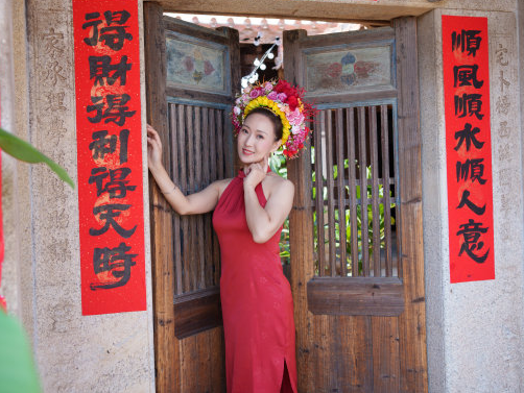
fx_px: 621
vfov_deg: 35.1
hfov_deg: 45.7
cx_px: 251
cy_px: 181
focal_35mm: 41
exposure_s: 1/125
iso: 100
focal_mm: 35
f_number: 4
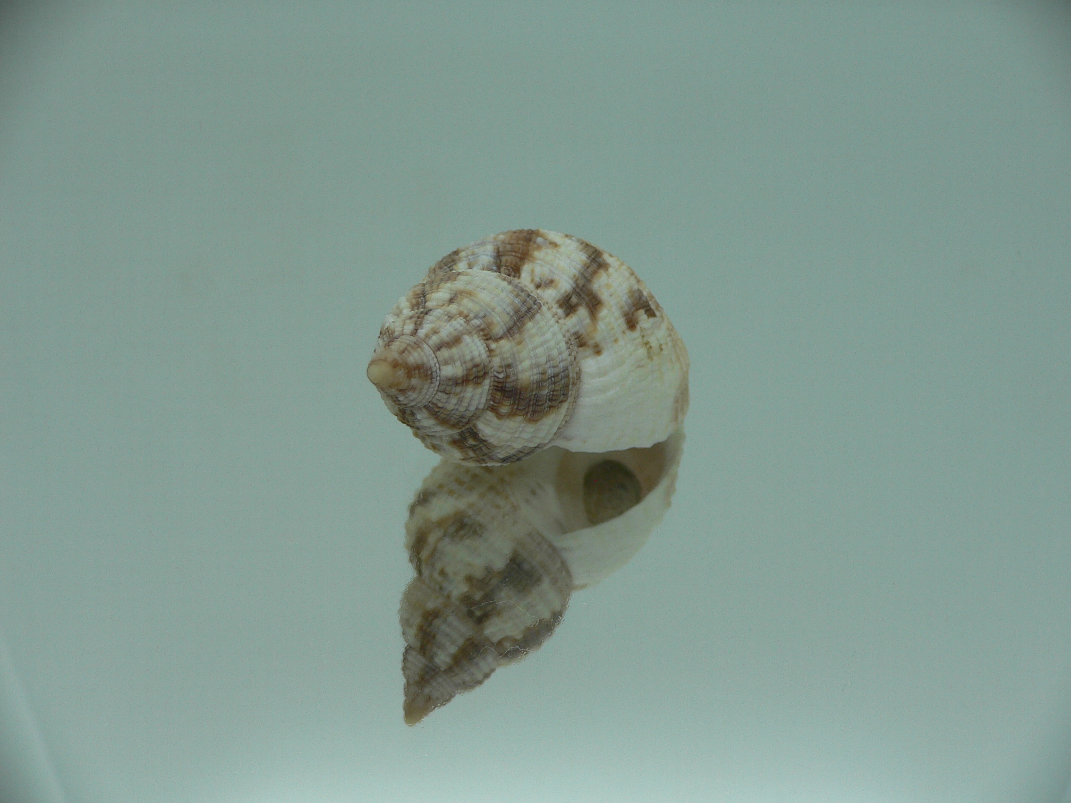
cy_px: 402
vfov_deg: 40.7
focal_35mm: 35
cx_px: 536
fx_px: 1083
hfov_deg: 52.6
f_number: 2.8
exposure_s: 1/60
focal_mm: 4.6
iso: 80
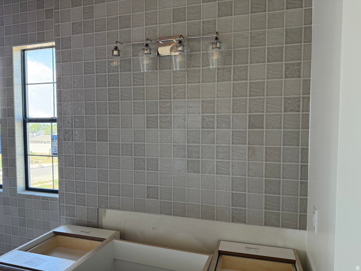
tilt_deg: -3.5
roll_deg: +0.2
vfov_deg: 56.8
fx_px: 250
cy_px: 136
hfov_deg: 71.6
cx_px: 180
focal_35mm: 24
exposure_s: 1/117
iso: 200
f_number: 1.78
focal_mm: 6.76
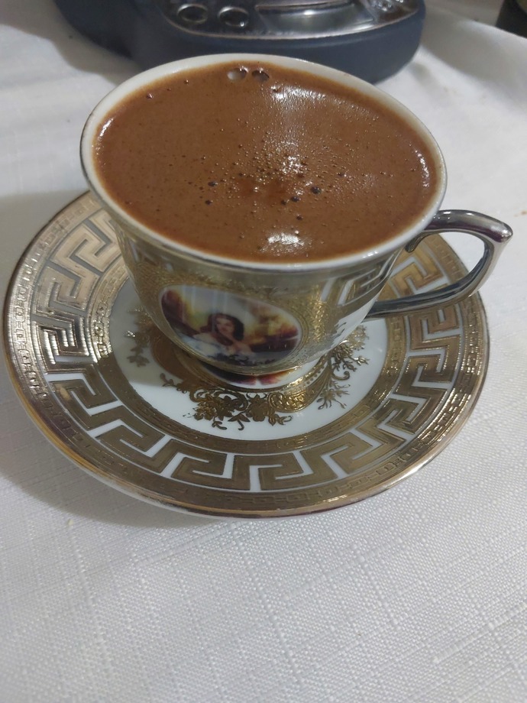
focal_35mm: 30
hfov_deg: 46.8
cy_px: 352
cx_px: 264
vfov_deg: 60.0
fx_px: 609
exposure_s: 1/24
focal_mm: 4.6
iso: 640
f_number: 1.8
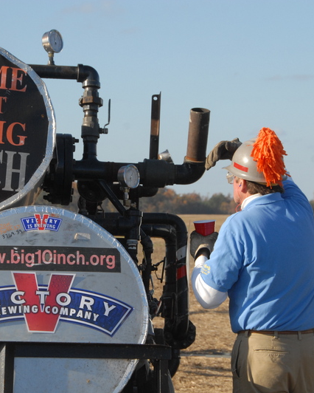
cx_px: 110
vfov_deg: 14.0
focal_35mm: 138
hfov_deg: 11.2
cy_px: 196
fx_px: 1599
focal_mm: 65
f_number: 13
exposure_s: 1/500
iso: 400
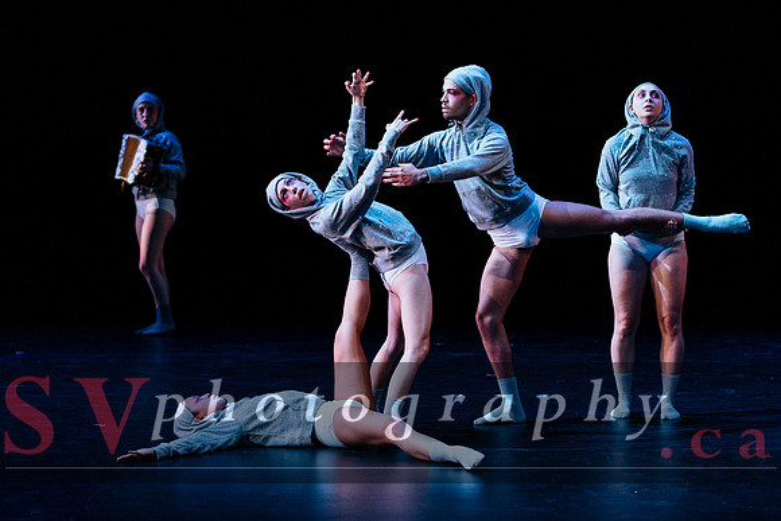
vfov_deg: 14.1
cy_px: 209
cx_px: 440
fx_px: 2110
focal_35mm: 97
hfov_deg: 21.0
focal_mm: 77
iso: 1600
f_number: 2.8
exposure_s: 1/200
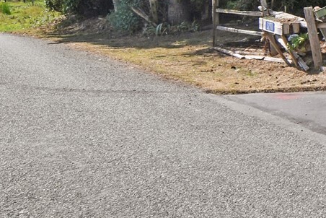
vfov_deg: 21.1
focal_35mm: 62
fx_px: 561
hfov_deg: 21.9
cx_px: 572
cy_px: -13
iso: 250
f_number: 10
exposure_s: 1/320
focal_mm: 11
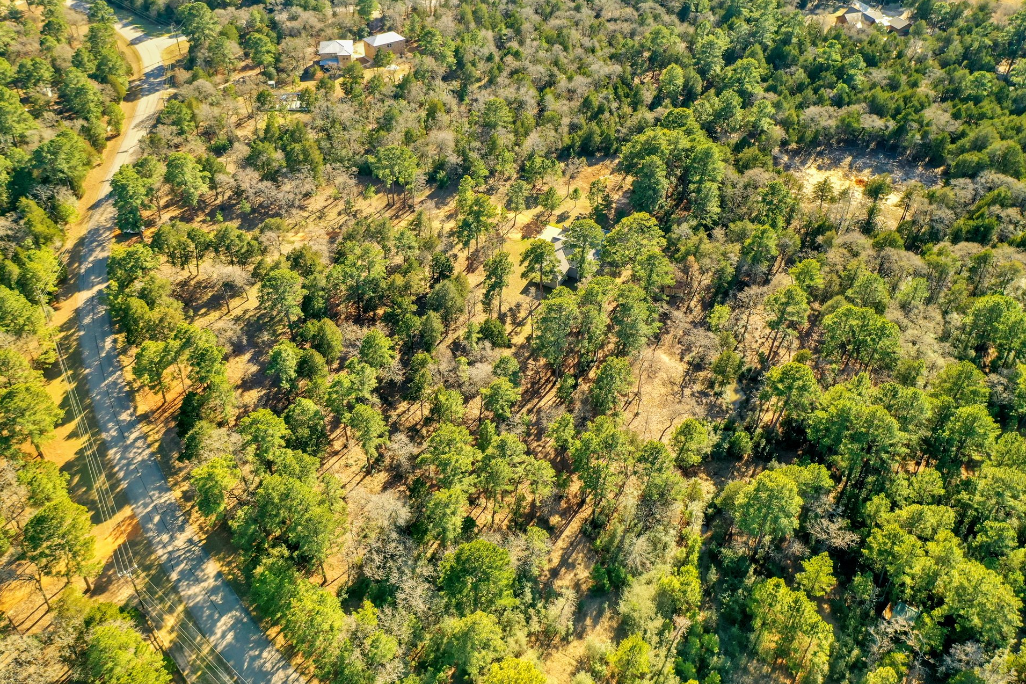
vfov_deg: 43.6
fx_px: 855
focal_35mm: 30
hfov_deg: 61.9
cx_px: 496
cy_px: 324
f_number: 3.5
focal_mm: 10.26
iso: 100
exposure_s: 1/80
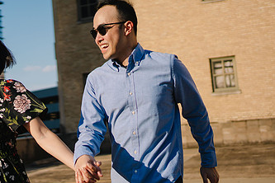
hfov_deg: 32.5
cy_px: 81
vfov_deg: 22.2
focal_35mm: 61
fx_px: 466
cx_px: 81
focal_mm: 35
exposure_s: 1/8000
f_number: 1.8
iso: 160
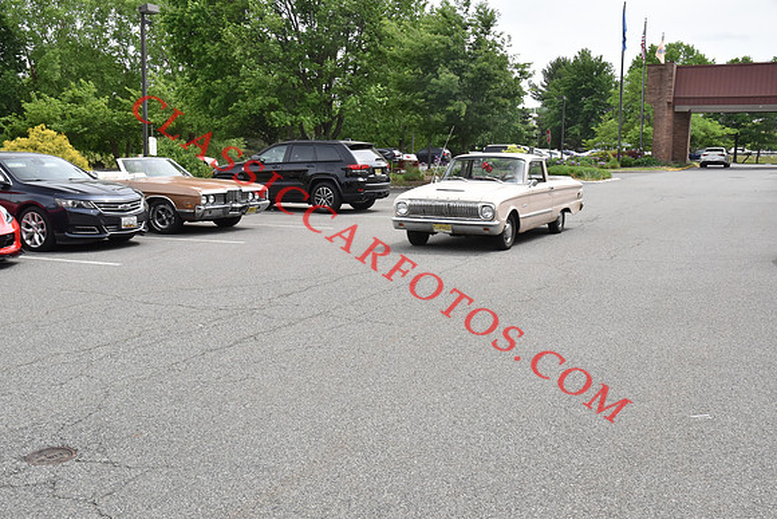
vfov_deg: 35.5
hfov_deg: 51.3
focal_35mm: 38
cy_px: 260
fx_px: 810
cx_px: 388
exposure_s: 1/200
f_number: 11
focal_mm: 25
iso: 800
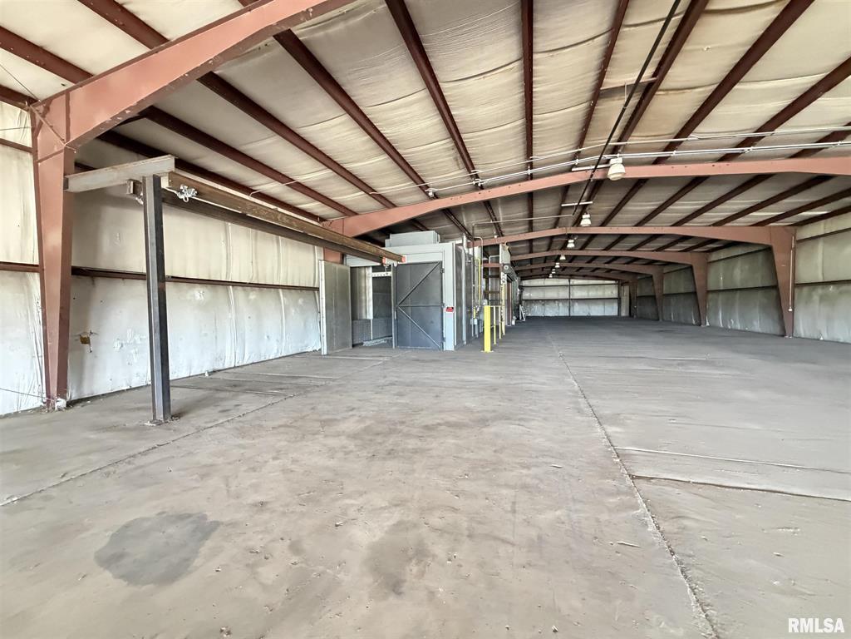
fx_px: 344
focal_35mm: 14
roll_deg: +0.6
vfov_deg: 85.7
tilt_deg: -1.7
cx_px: 426
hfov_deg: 102.1
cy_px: 320
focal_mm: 2.22
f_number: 2.2
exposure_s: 1/60
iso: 1000
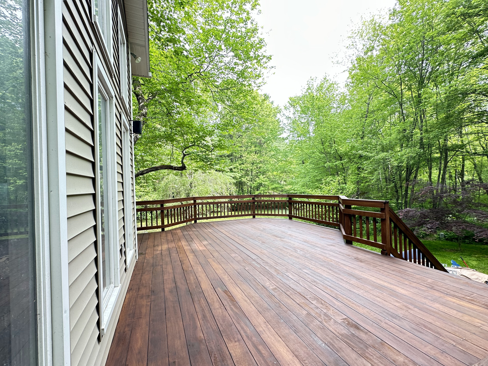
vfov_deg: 81.7
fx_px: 211
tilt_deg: -1.5
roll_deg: +1.8
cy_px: 187
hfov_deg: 98.2
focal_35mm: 15
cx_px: 240
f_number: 2.2
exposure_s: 1/99
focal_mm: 2.22
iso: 80
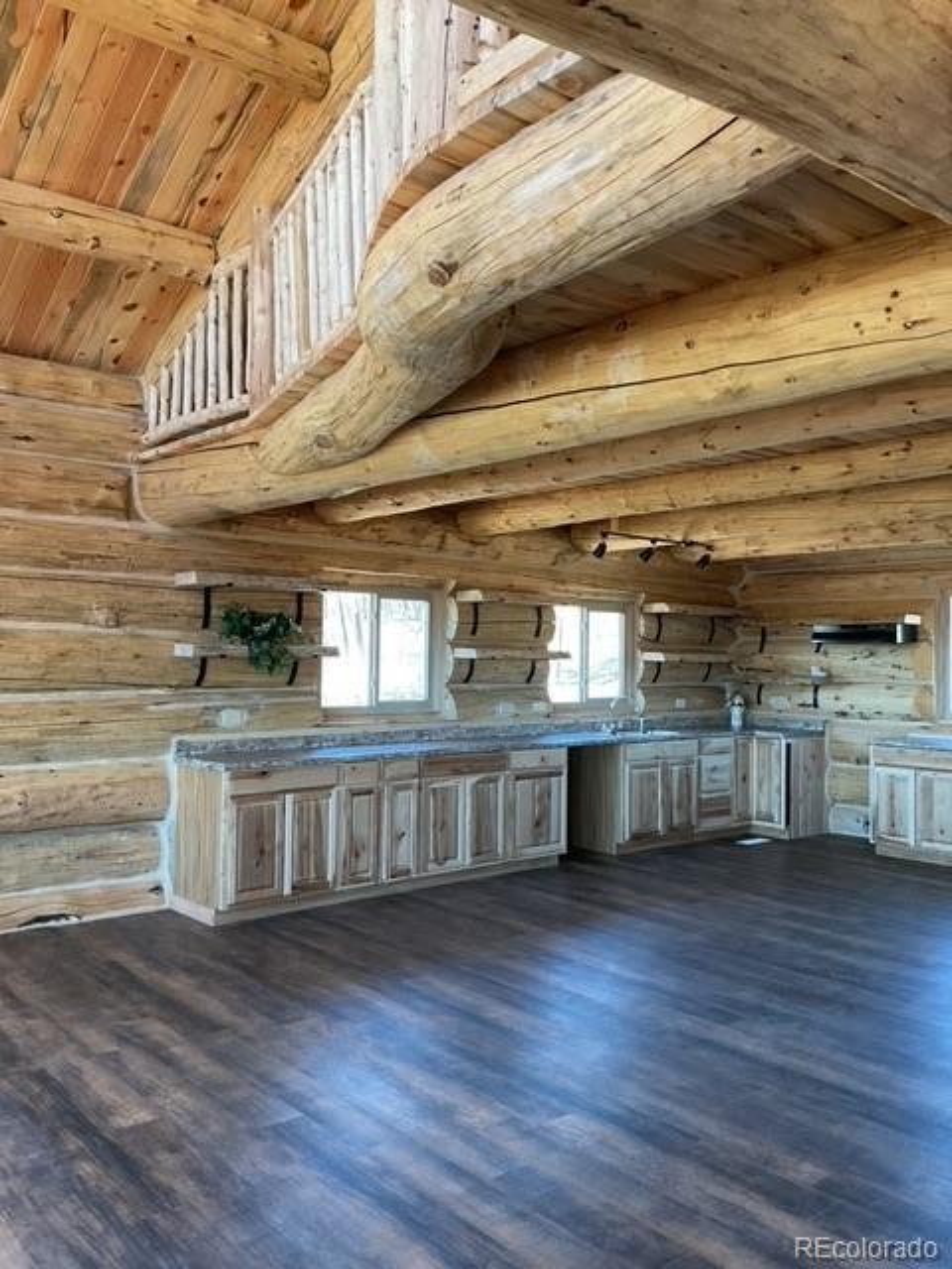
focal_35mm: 29
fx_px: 1063
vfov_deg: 61.7
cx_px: 476
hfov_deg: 48.2
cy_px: 634
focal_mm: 3
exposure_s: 1/60
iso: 80
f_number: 1.8
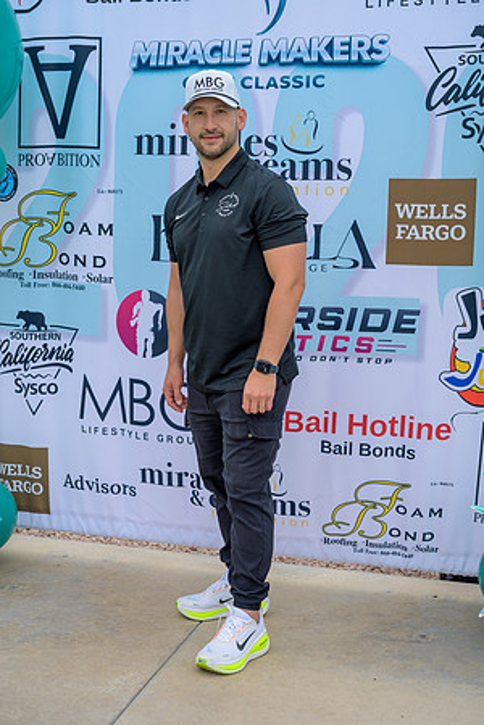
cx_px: 242
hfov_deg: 26.5
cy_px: 362
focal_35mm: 51
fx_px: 1028
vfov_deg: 38.9
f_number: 4
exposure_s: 1/200
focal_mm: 51
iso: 125
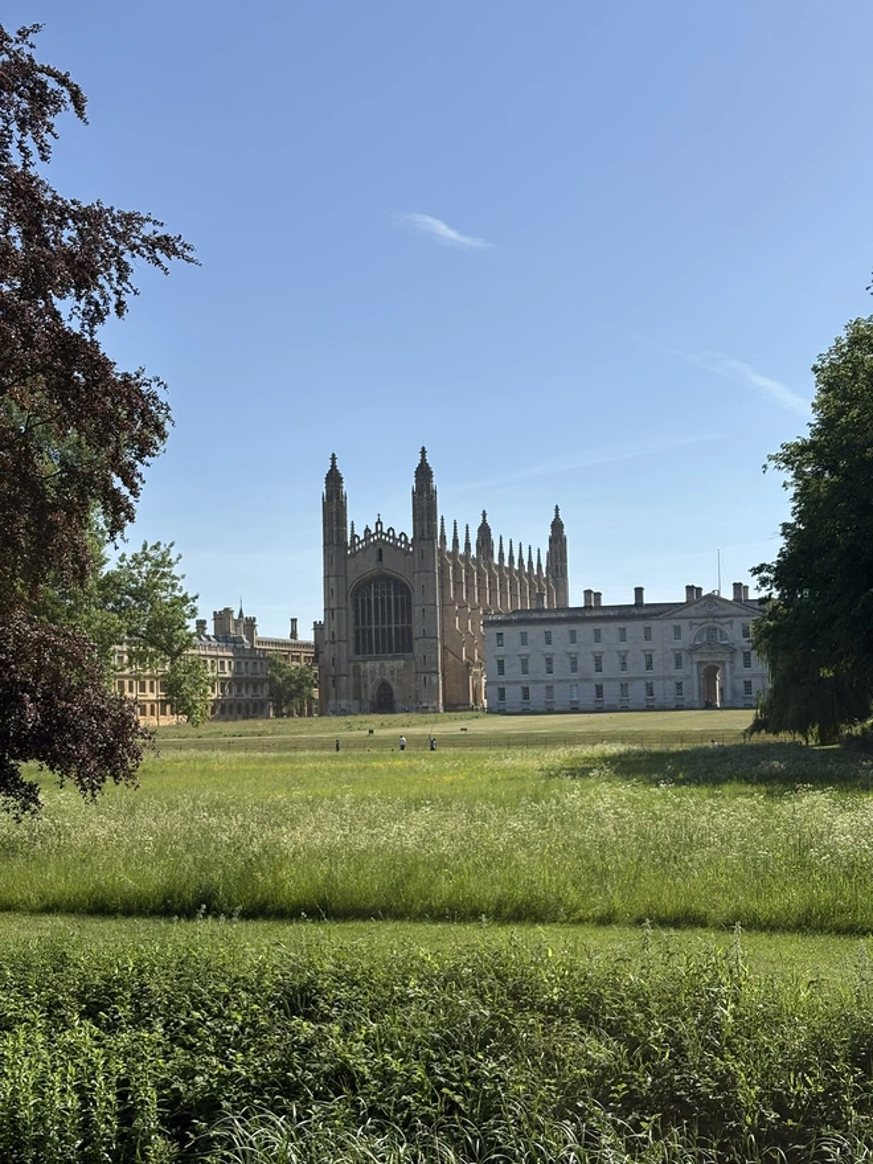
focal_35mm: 52
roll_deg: +0.6
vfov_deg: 36.8
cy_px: 582
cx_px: 436
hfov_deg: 28.0
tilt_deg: +4.0
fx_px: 1749
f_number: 1.6
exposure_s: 1/4630
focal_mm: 5.96
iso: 25
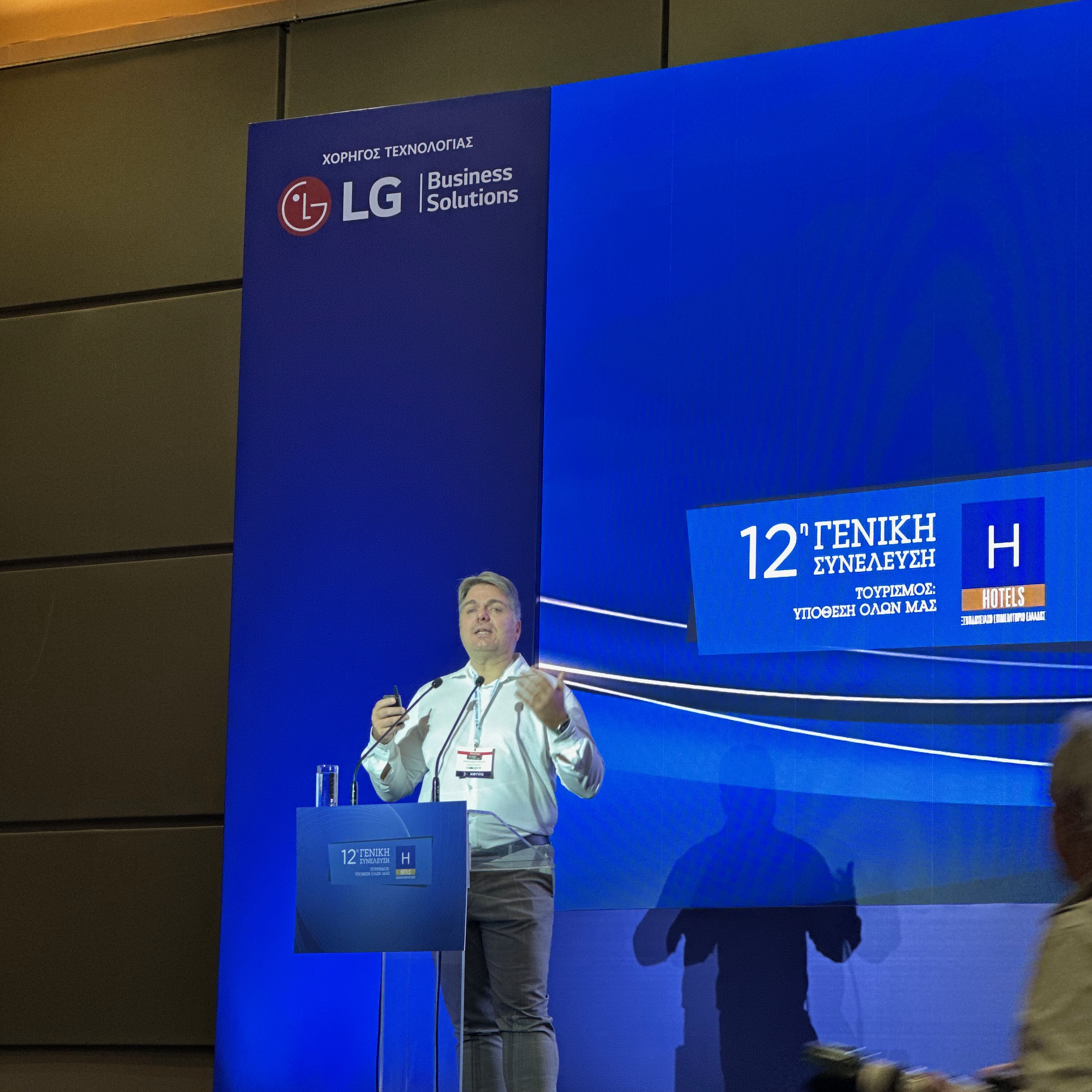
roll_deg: -1.7
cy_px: 647
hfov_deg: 19.1
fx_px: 3248
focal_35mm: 91
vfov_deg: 19.1
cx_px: 545
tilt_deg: +9.3
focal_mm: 9
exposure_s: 1/40
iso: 160
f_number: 2.8
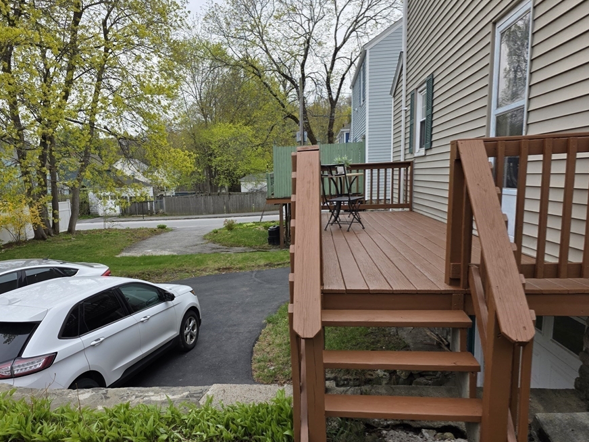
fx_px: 459
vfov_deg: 51.2
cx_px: 265
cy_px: 247
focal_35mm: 27
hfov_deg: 65.2
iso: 80
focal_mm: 6.3
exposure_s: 1/3160
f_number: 1.7
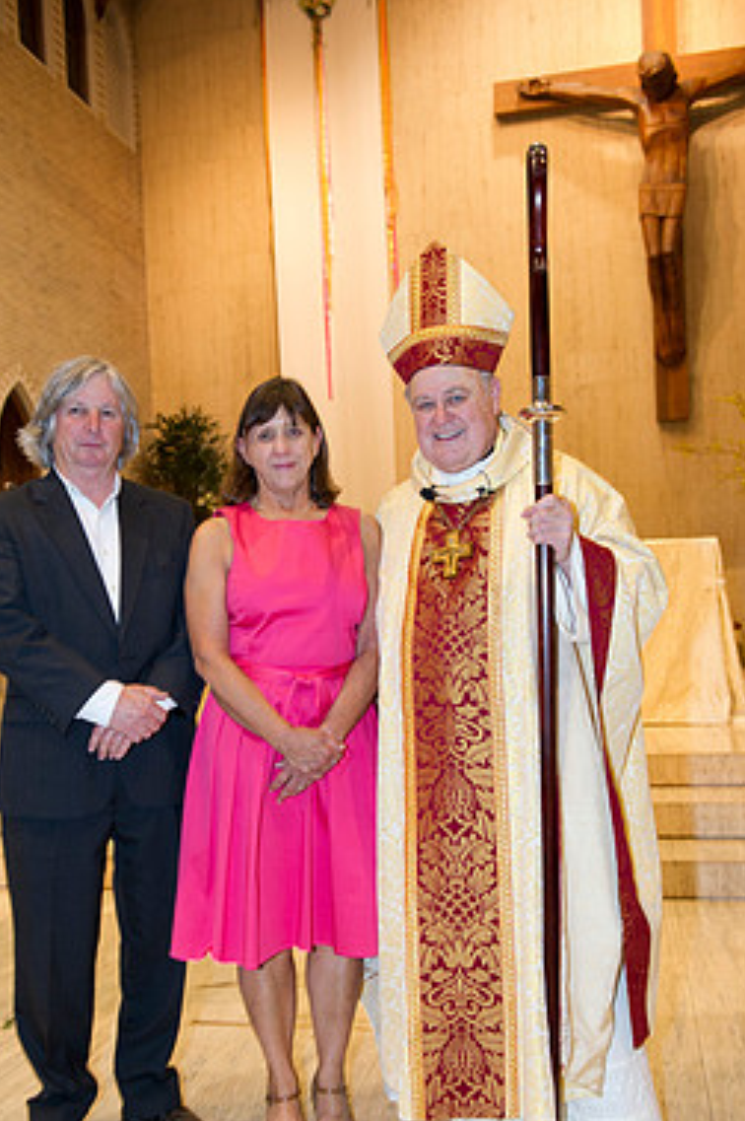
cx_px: 347
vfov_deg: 50.6
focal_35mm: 38
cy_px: 636
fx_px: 1182
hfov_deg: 35.0
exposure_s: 1/60
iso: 800
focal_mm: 32
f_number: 3.5
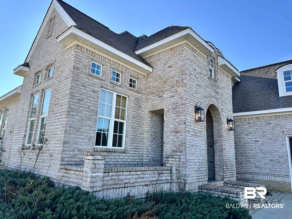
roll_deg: -2.4
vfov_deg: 56.8
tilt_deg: +13.2
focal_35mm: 24
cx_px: 146
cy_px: 110
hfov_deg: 71.6
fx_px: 202
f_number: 1.78
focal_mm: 6.86
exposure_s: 1/1107
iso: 80
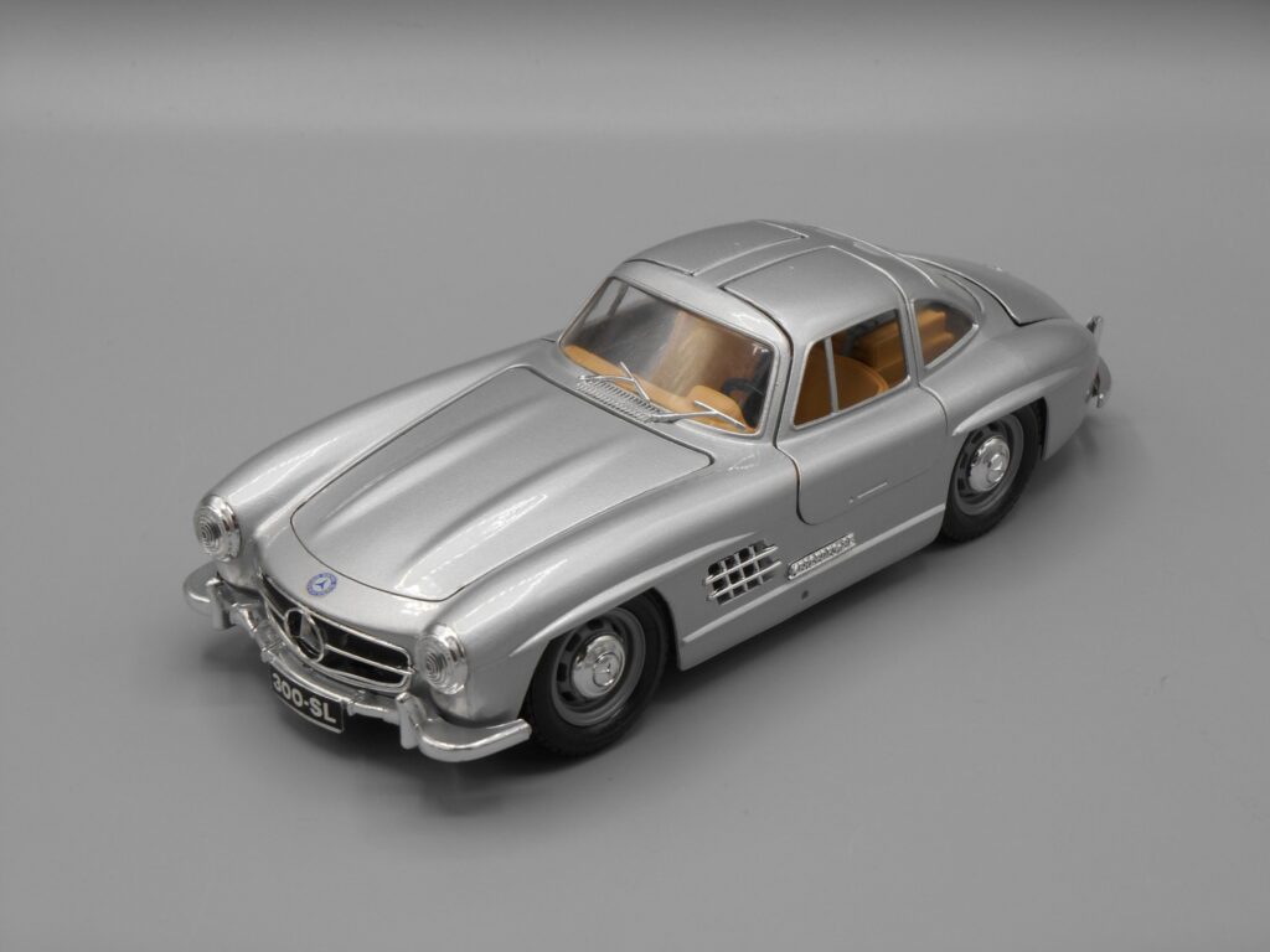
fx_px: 2568
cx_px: 635
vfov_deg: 21.0
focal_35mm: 70
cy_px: 476
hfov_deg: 27.8
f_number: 4.5
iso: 80
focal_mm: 12.5
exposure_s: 1/100
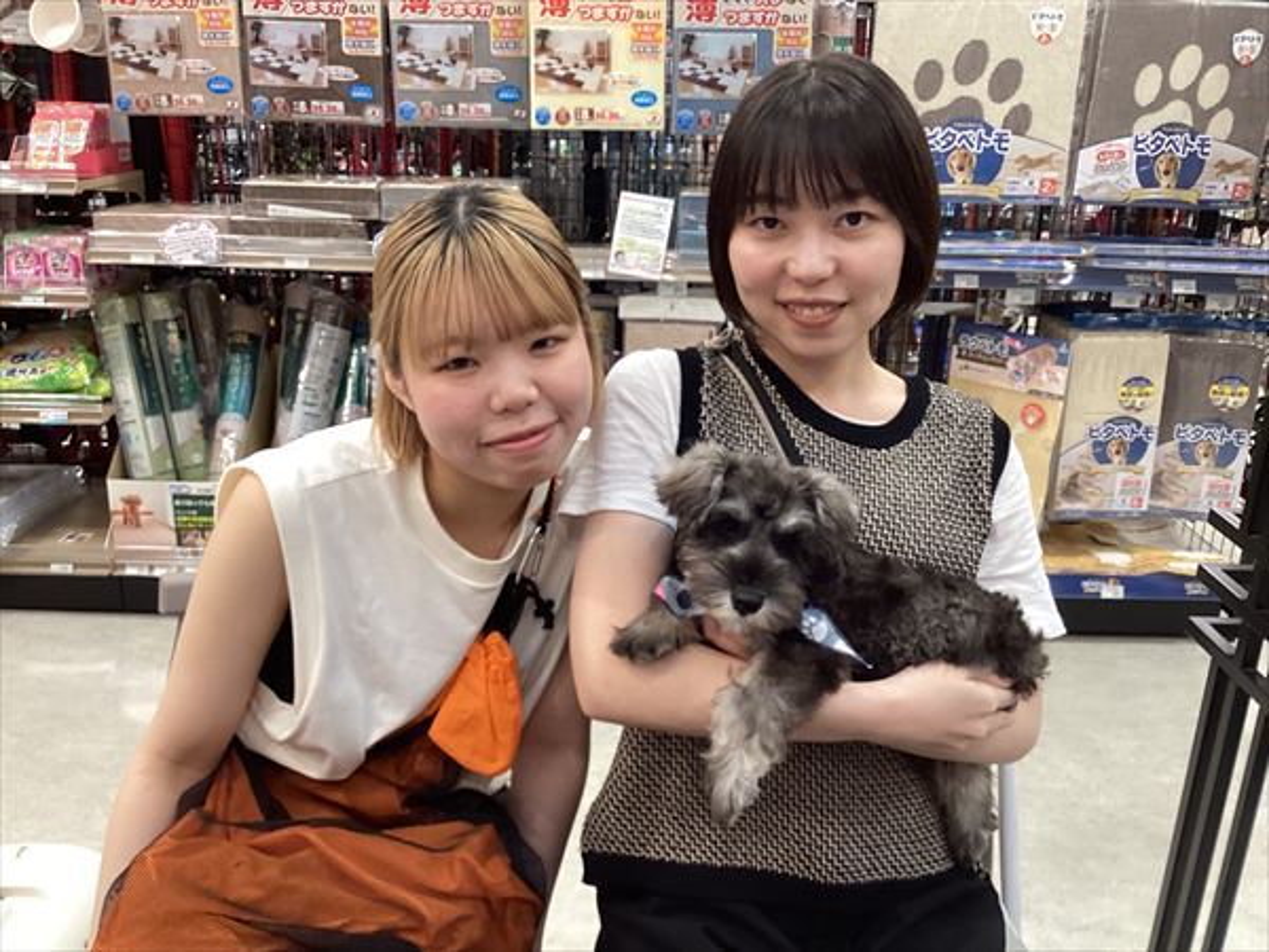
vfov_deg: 45.4
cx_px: 634
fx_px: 1136
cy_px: 476
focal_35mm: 31
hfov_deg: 58.4
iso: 100
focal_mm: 3.3
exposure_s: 1/60
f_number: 2.4
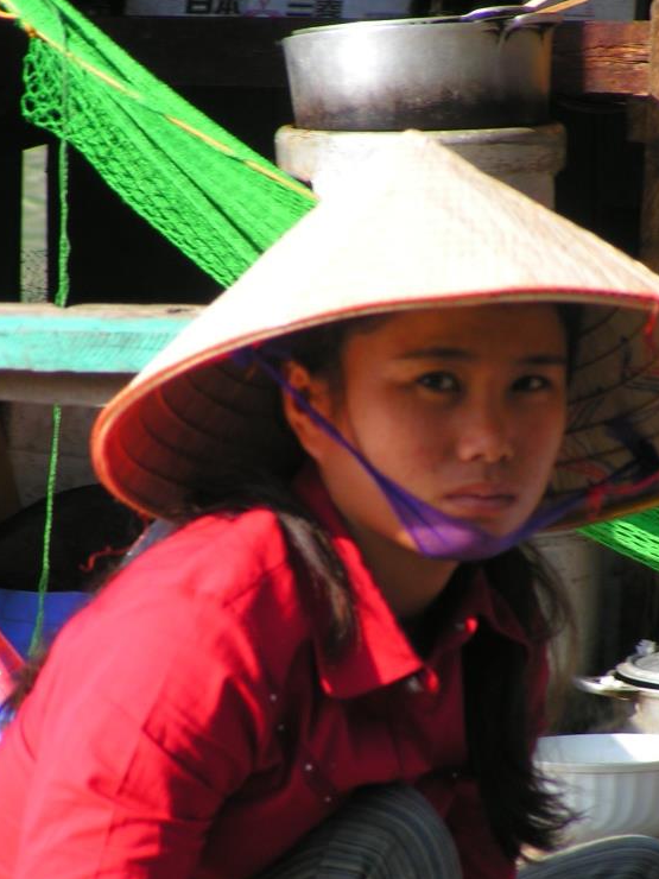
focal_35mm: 411
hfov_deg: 3.6
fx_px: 10433
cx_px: 405
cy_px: 513
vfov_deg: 4.8
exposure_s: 1/320
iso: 50
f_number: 4.5
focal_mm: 45.4
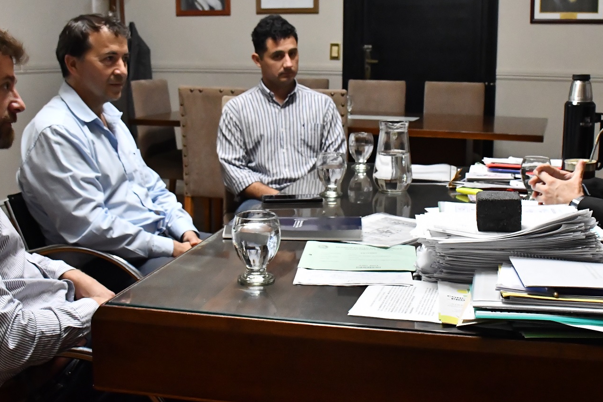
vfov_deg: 28.6
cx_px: 341
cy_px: 162
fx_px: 787
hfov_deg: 41.8
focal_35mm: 47
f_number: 5.6
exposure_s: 1/100
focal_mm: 20
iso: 3200
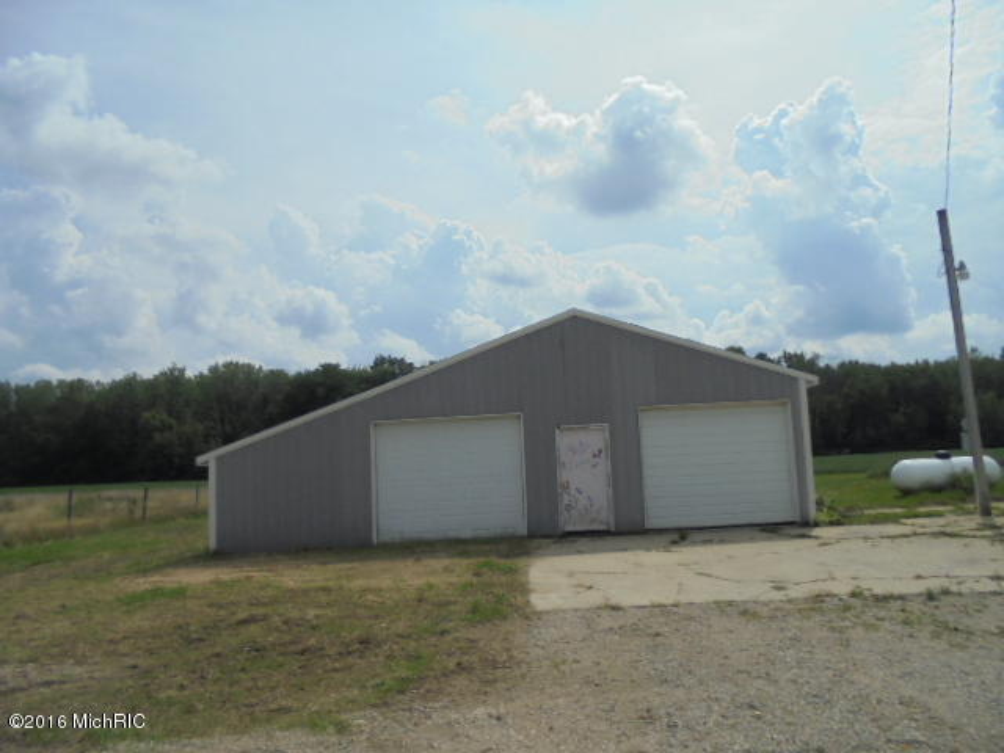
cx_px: 502
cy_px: 376
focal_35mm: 26
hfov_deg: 67.3
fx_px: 754
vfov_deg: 53.1
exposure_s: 1/320
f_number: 11.5
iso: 100
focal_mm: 4.6
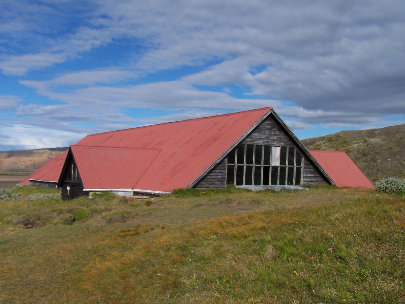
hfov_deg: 49.0
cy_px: 152
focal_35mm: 38
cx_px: 202
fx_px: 445
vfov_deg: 37.7
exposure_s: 1/750
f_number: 5.6
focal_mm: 6.3
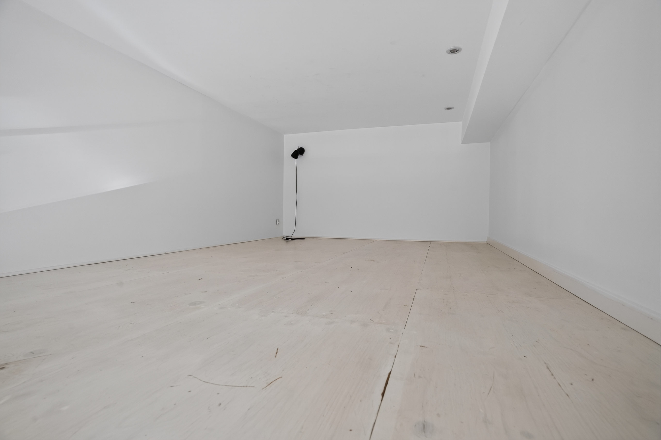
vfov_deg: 70.4
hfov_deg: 93.3
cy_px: 220
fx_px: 312
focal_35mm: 17
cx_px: 330
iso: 400
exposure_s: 1/13
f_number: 8
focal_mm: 17
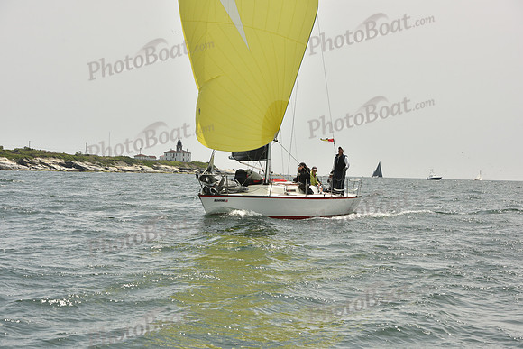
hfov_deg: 26.0
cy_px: 174
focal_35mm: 78
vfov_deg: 17.5
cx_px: 262
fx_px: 1133
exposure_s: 1/1600
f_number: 10
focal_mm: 78
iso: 400
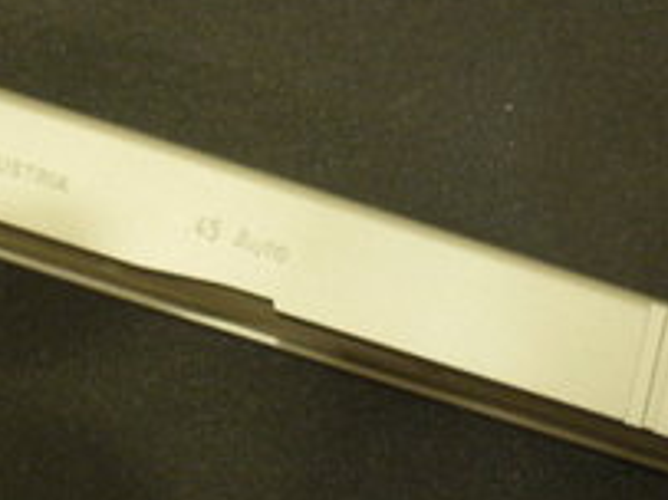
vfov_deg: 21.3
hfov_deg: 28.2
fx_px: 1331
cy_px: 214
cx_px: 332
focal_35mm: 69
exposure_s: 1/3
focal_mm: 6.2
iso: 200
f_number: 2.8
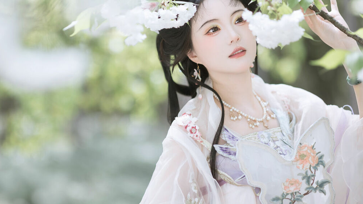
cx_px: 177
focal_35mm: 93
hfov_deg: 22.9
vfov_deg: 13.0
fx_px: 895
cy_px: 86
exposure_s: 1/640
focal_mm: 85
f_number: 1.8
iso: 100
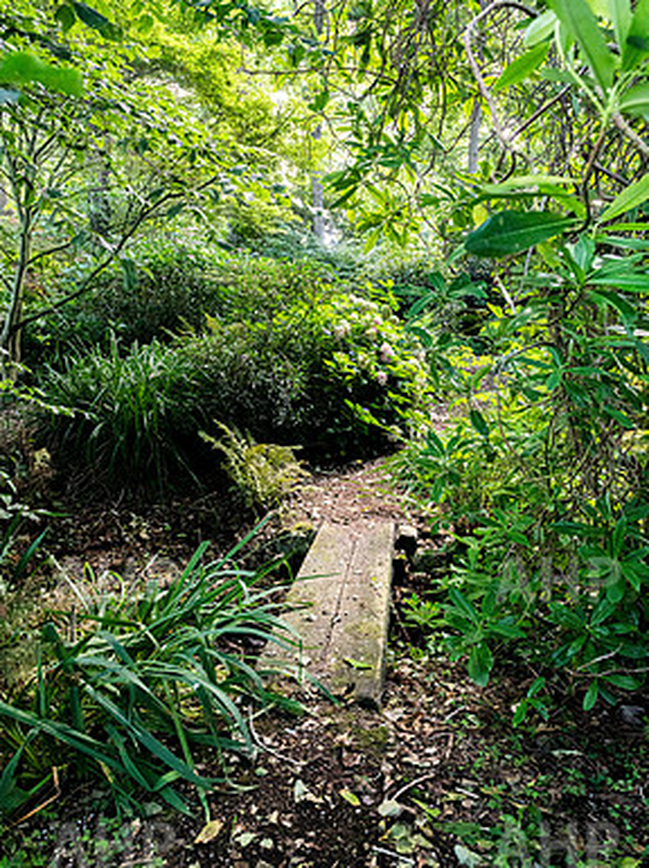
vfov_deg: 65.4
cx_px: 336
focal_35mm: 27
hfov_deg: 51.3
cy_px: 437
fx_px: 676
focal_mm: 24
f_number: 5
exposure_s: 1/80
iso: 1600
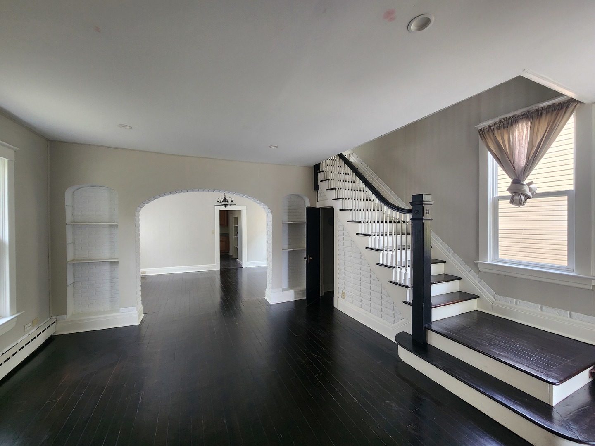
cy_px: 223
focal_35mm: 13
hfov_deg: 106.2
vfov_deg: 89.9
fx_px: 223
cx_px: 298
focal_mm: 2.2
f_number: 2.2
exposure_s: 1/60
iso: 200
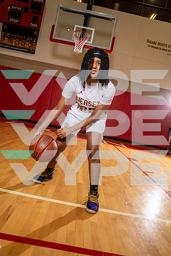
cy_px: 128
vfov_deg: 69.4
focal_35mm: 26
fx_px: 185
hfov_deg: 49.6
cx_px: 86
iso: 500
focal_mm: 26
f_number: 5.6
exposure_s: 1/250
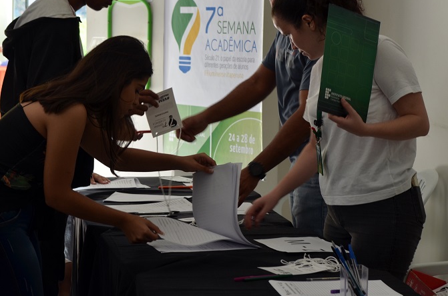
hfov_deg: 18.5
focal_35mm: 111
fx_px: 1374
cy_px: 105
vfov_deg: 12.3
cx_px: 226
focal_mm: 55
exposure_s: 1/80
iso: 200
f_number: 4.5
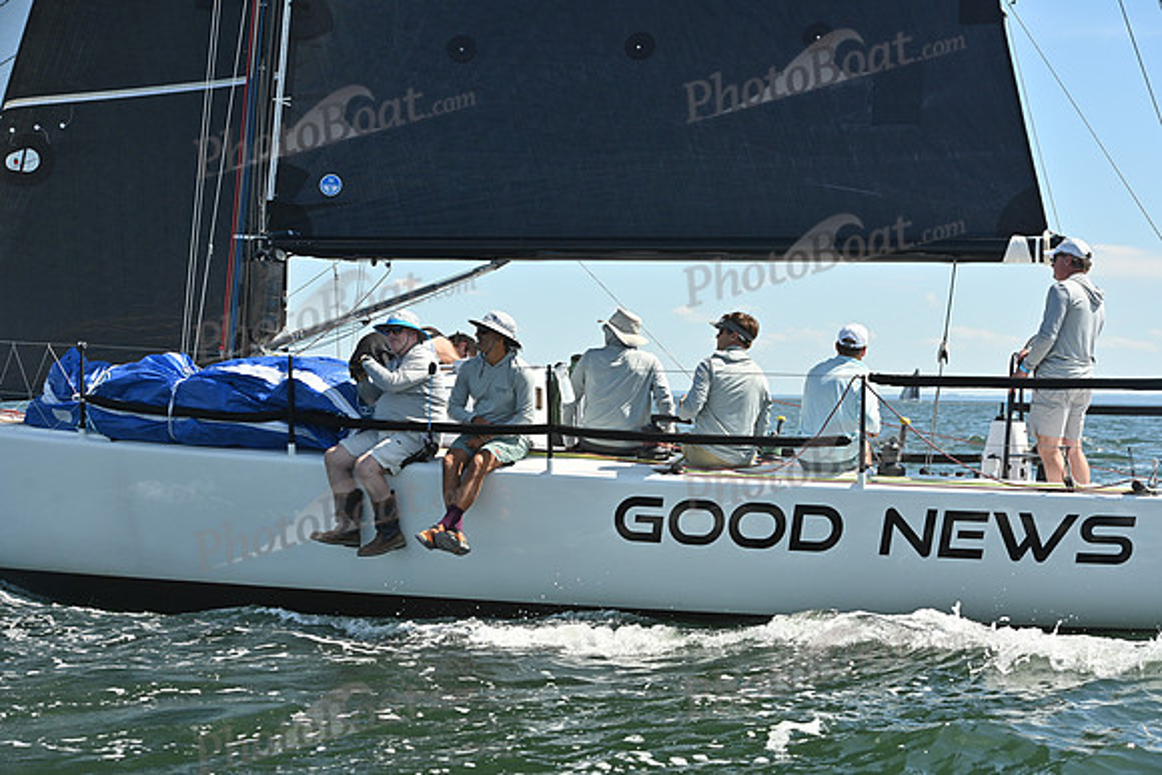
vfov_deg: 19.5
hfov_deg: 28.8
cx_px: 581
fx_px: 2260
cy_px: 388
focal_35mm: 70
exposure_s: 1/1000
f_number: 8
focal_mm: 70
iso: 250
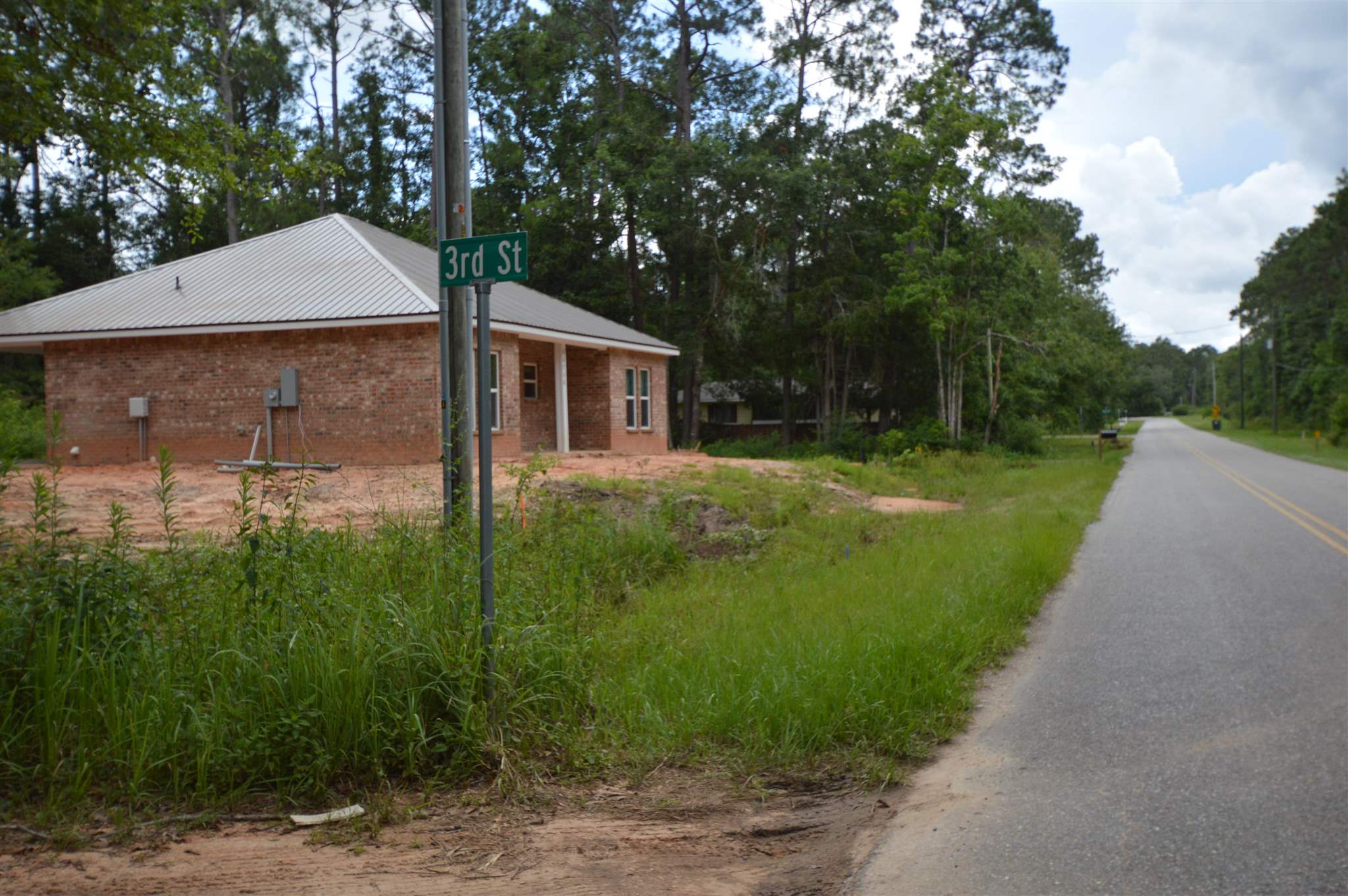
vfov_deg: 36.8
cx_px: 674
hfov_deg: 53.2
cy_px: 448
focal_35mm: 36
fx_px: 1347
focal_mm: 24
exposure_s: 1/640
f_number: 7.1
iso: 400
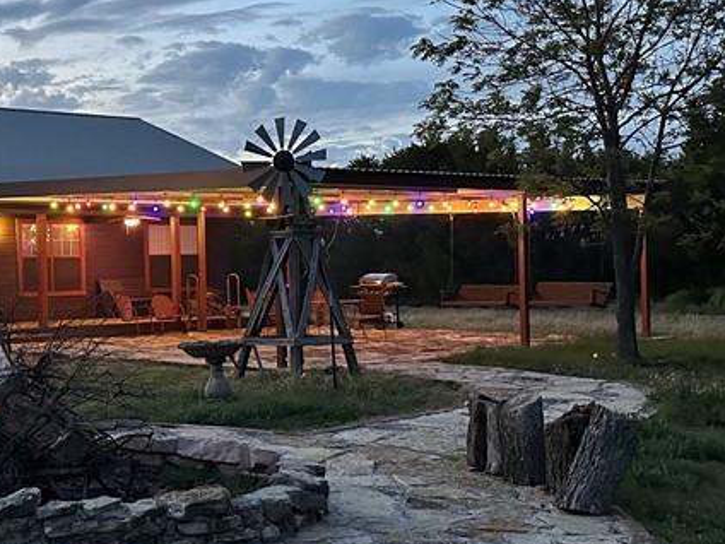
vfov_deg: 25.2
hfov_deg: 31.9
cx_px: 97
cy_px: 269
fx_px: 1215
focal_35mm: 58
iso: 640
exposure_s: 1/60
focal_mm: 6.86
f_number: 1.78
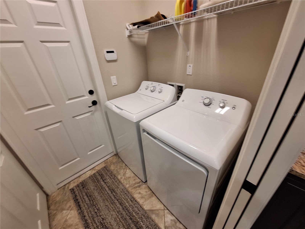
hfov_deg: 106.2
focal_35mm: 13
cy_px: 114
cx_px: 152
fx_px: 115
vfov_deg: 89.9
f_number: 2.2
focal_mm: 1.74
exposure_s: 1/40
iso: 100
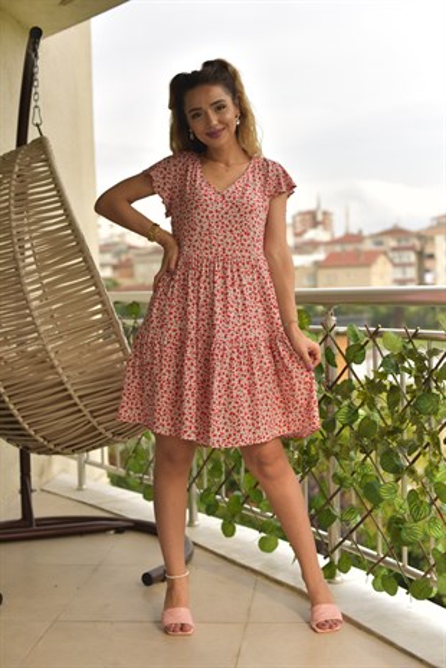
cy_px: 334
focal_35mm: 50
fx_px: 928
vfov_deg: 39.6
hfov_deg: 27.0
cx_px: 223
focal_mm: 50
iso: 1600
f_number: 3.5
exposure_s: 1/8000
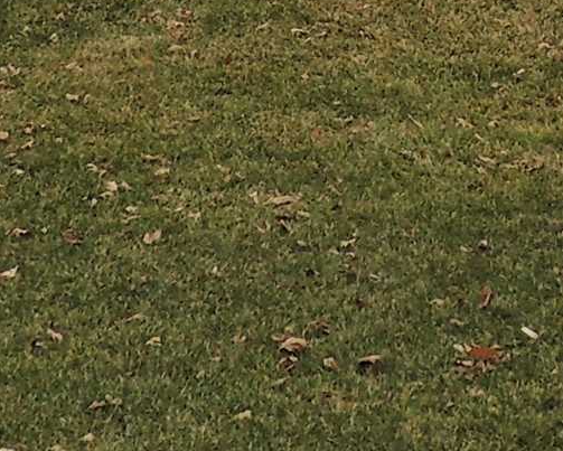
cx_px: 553
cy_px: -247
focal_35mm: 143
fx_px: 2384
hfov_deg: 13.3
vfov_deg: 10.4
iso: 100
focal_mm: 4.3
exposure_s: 1/640
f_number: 3
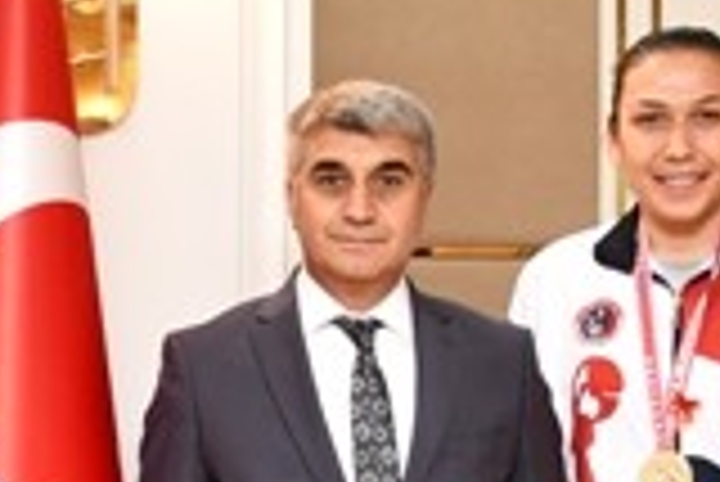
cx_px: 4
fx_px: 2702
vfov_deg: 10.1
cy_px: 520
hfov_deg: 14.9
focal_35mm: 135
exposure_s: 1/60
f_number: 4
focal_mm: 18
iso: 720
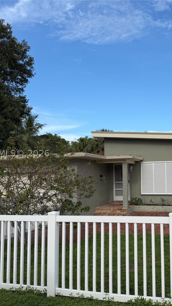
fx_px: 284
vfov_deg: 56.6
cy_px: 153
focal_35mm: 35
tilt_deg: +4.2
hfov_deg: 33.1
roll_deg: +1.8
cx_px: 128
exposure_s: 1/3145
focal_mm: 6.76
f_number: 1.78
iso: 80
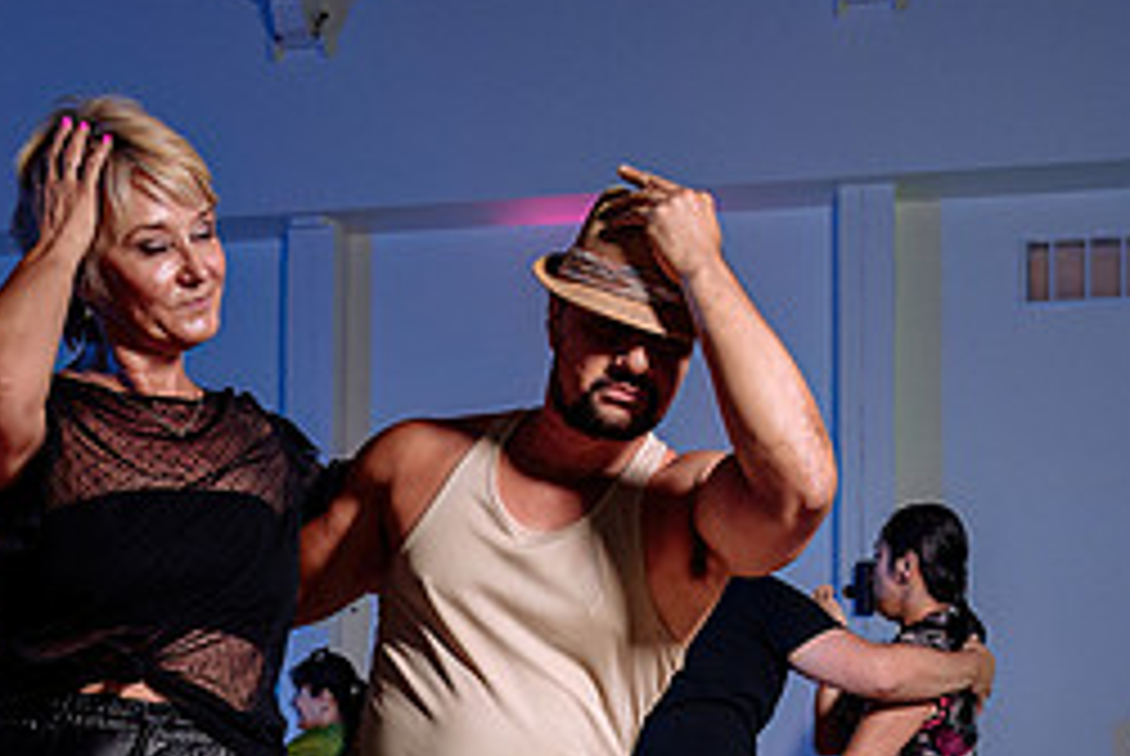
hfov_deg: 33.4
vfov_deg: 21.8
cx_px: 553
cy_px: 772
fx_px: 1885
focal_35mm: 60
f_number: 3.5
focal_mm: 24
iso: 800
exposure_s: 1/125
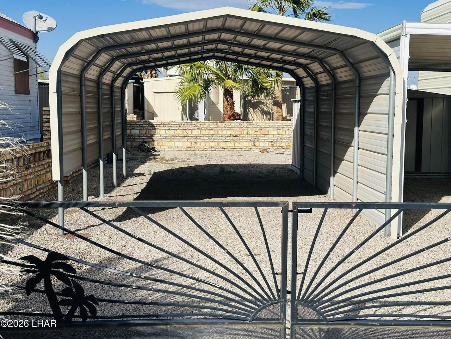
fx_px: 625
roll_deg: -1.6
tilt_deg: -5.7
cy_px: 170
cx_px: 226
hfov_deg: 39.7
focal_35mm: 48
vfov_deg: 30.3
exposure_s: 1/5556
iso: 64
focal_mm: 6.86
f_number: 1.78
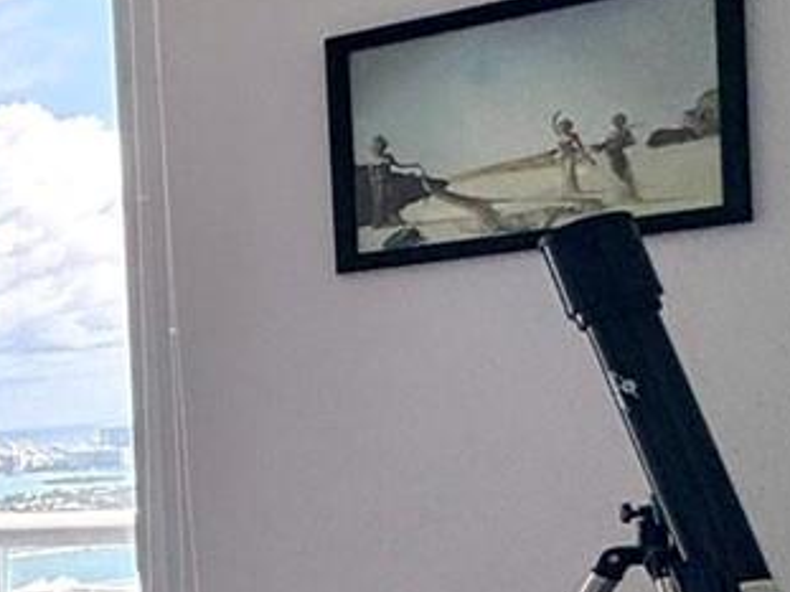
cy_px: 572
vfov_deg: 19.9
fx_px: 1643
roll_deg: +4.8
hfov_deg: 16.9
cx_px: -922
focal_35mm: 72
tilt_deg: -3.3
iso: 40
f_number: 2.2
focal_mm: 2.22
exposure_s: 1/314
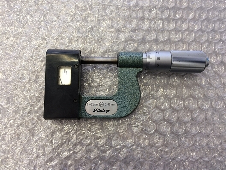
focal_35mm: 29
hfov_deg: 61.7
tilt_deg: -81.9
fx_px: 189
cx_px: 113
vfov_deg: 48.2
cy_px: 85
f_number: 2.2
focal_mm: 4.15
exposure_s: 1/30
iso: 50
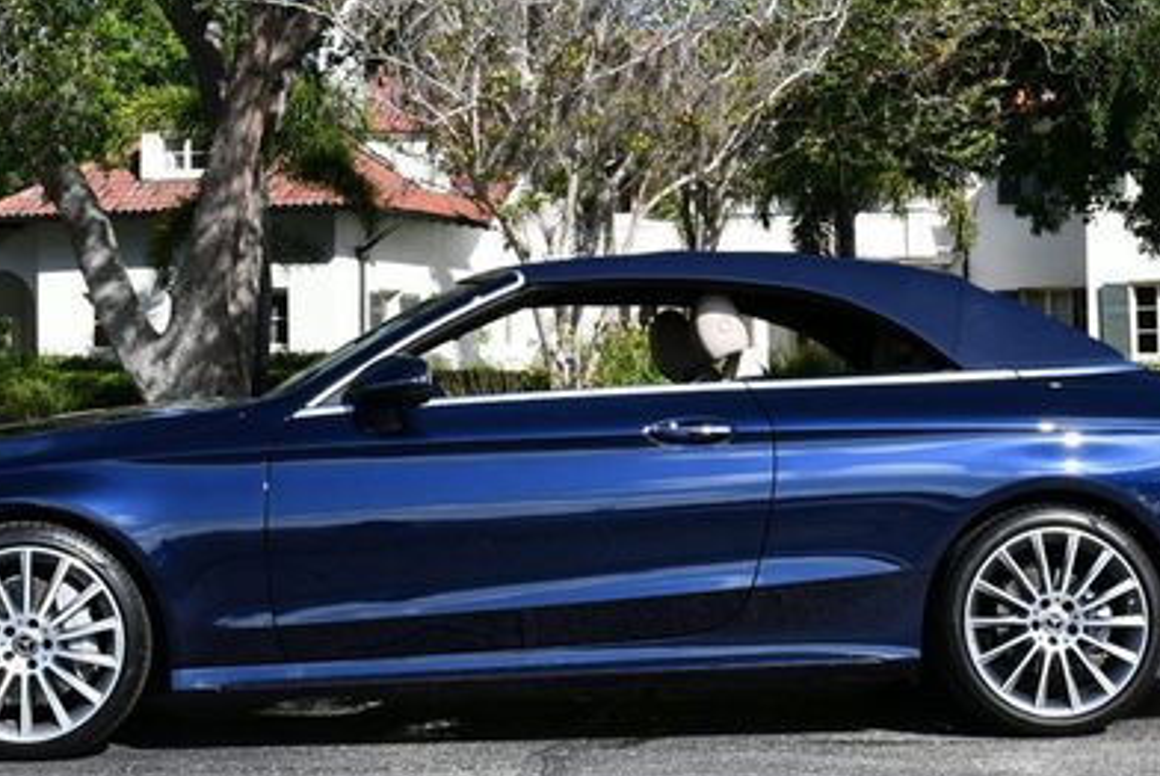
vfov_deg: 16.1
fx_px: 2741
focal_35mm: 85
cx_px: 568
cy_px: 237
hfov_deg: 23.9
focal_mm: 26
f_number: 8
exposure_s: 1/250
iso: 110
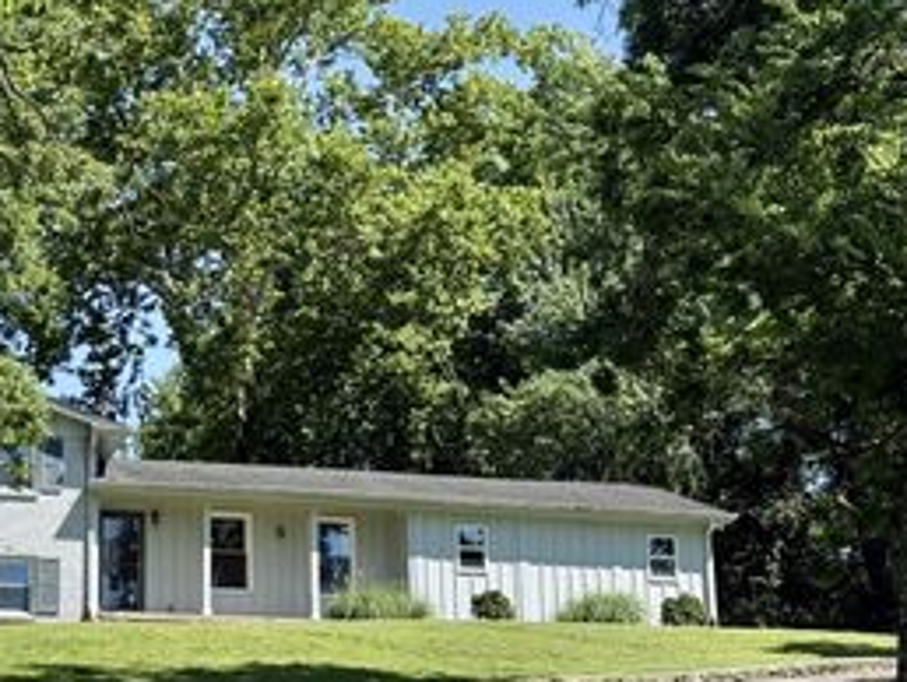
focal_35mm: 93
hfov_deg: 20.7
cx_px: 120
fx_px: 2439
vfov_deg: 15.9
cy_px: 297
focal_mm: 6.76
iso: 80
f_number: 1.78
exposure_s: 1/2667
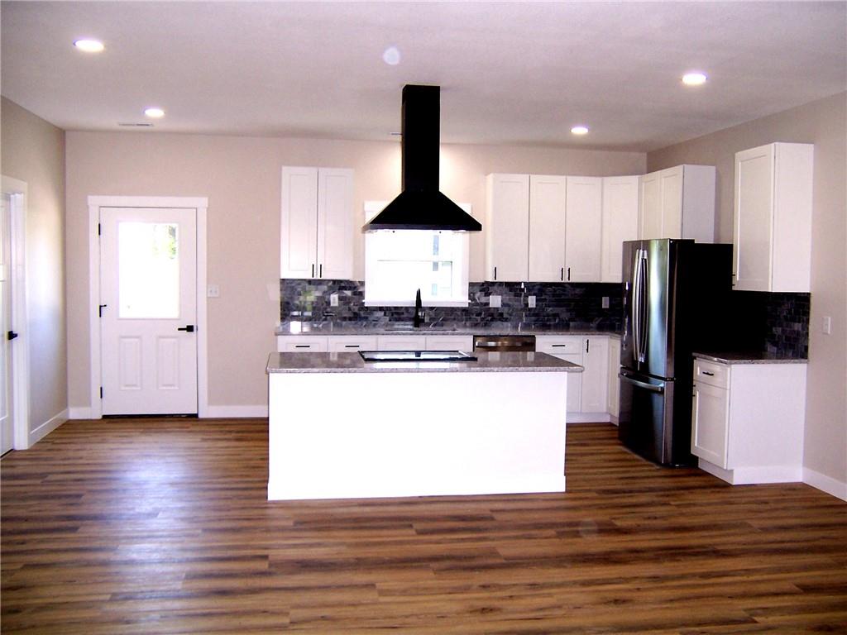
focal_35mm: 33
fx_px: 807
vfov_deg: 42.9
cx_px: 424
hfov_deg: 55.4
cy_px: 318
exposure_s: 1/60
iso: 140
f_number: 2.8
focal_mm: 5.5
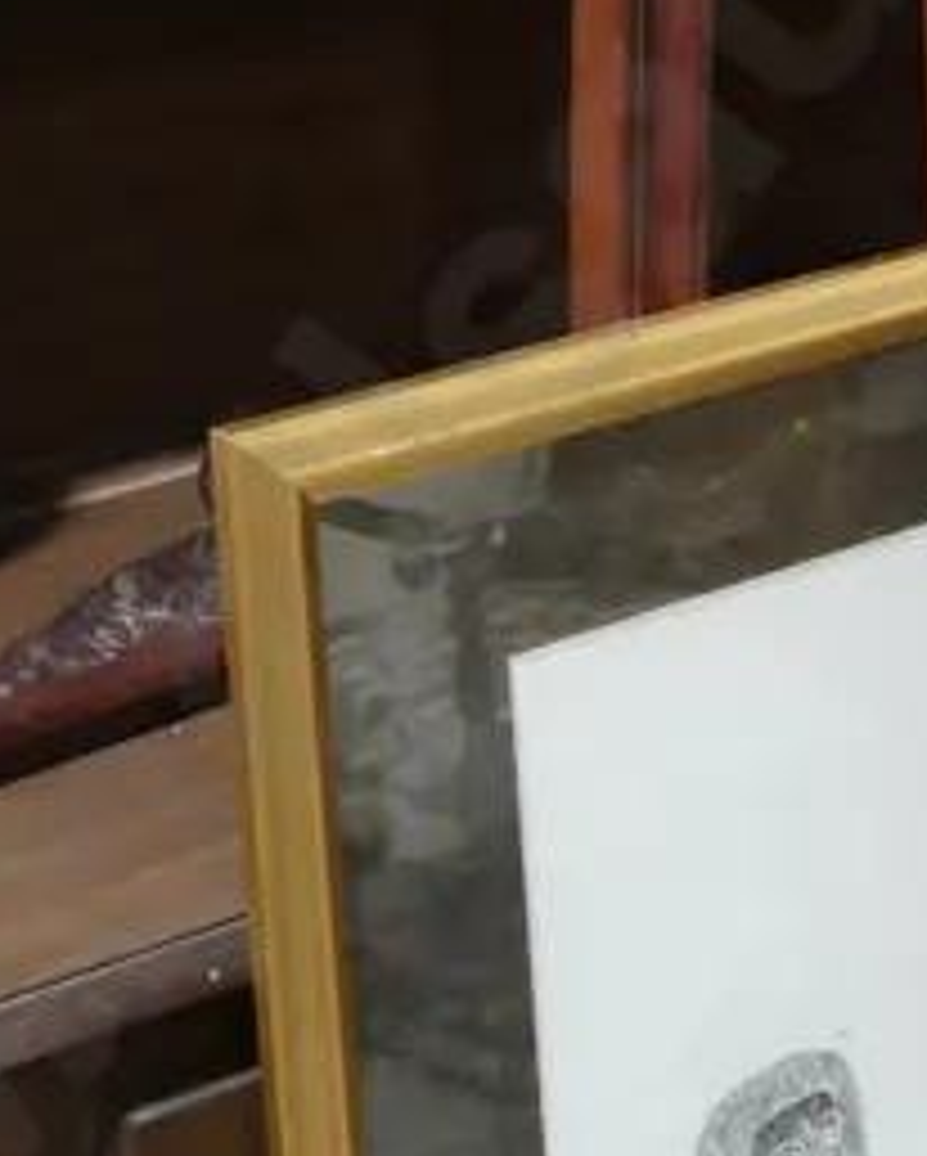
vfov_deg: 17.1
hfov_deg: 14.0
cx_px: 812
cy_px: -54
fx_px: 3734
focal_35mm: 109
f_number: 3.5
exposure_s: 1/60
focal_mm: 14
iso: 800
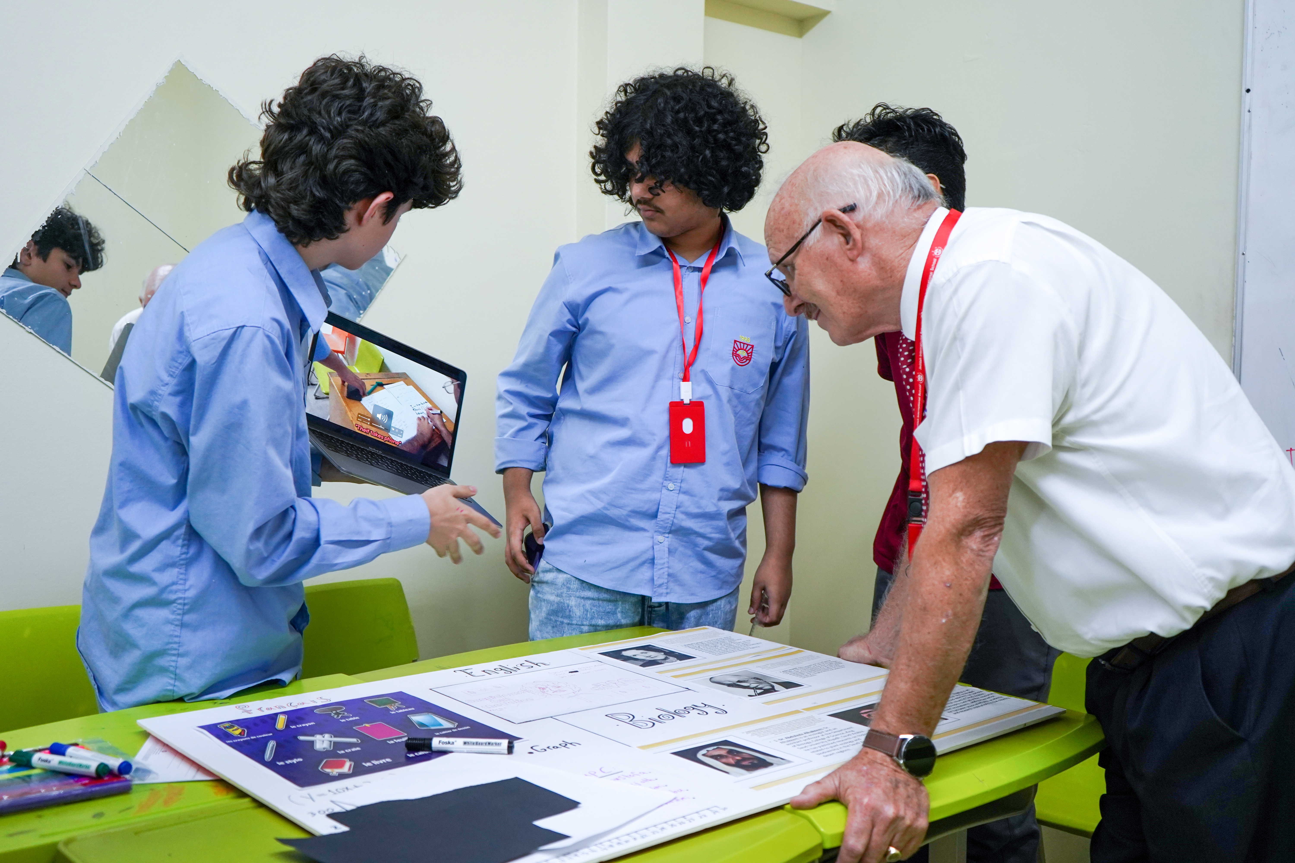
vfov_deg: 40.0
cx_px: 648
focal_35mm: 33
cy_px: 432
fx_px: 1187
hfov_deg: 57.2
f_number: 4
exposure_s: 1/160
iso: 1600
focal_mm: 33
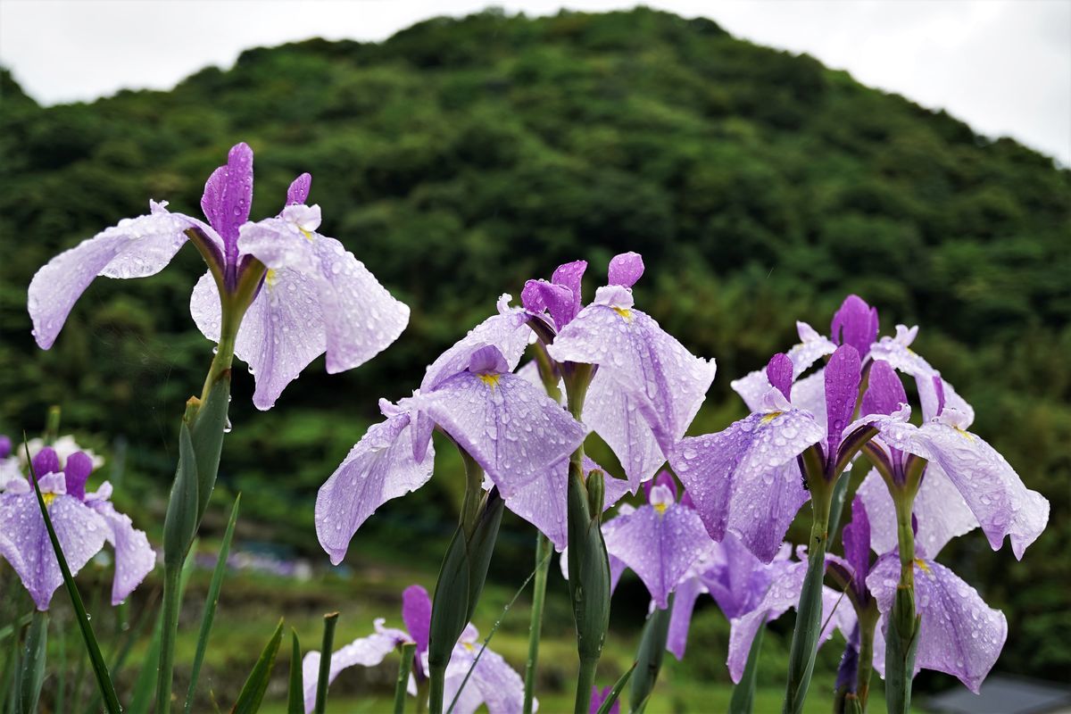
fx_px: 1339
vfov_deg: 29.9
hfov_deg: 43.6
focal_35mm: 45
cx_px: 536
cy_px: 357
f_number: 4.5
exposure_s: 1/250
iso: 100
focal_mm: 30
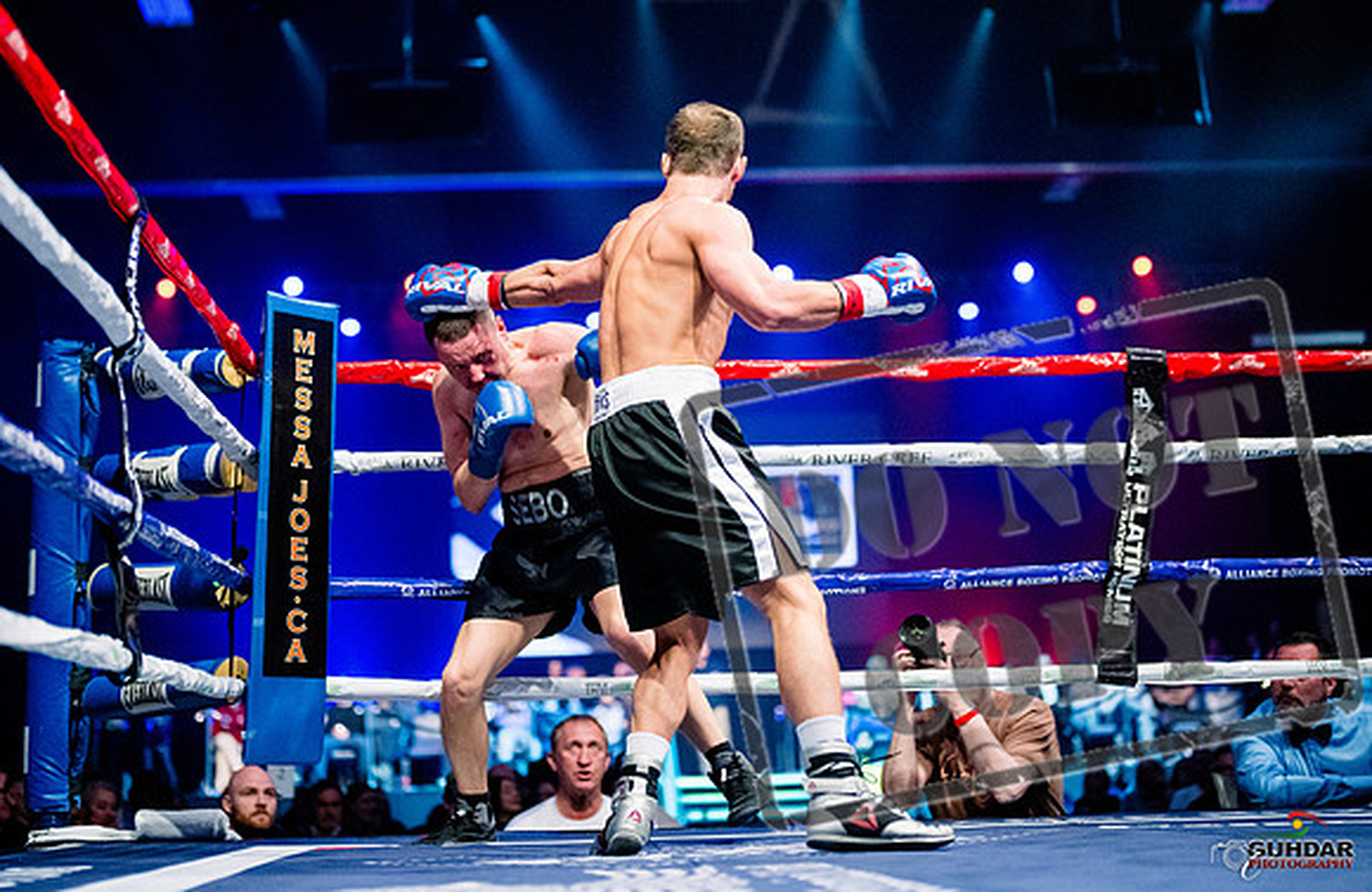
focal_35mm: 62
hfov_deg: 32.4
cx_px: 646
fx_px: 2361
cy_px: 349
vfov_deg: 21.4
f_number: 1.4
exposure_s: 1/1600
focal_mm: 50
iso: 6400
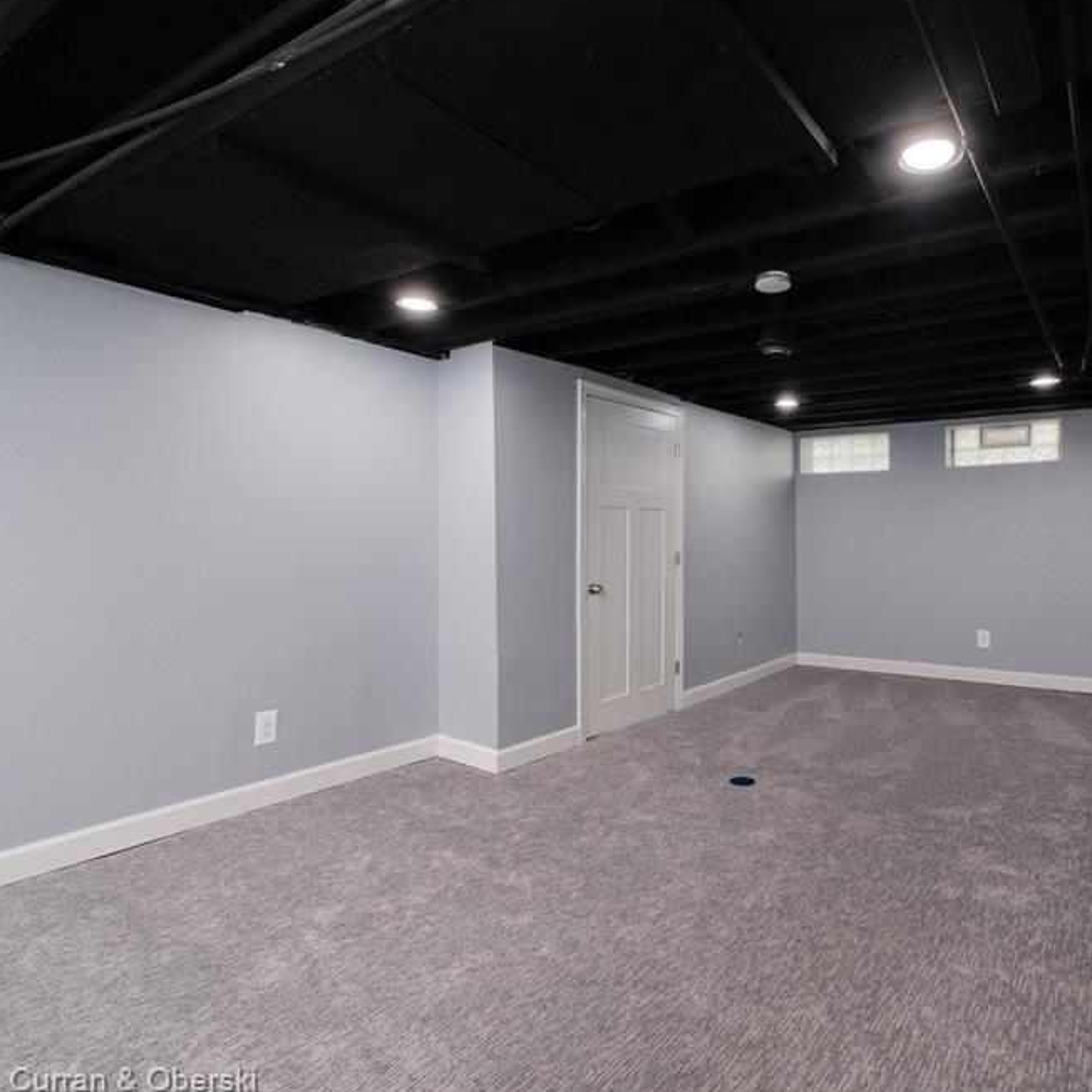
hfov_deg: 73.3
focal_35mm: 20
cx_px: 693
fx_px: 714
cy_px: 533
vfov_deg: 74.8
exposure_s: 1/125
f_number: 6.4
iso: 800
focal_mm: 10
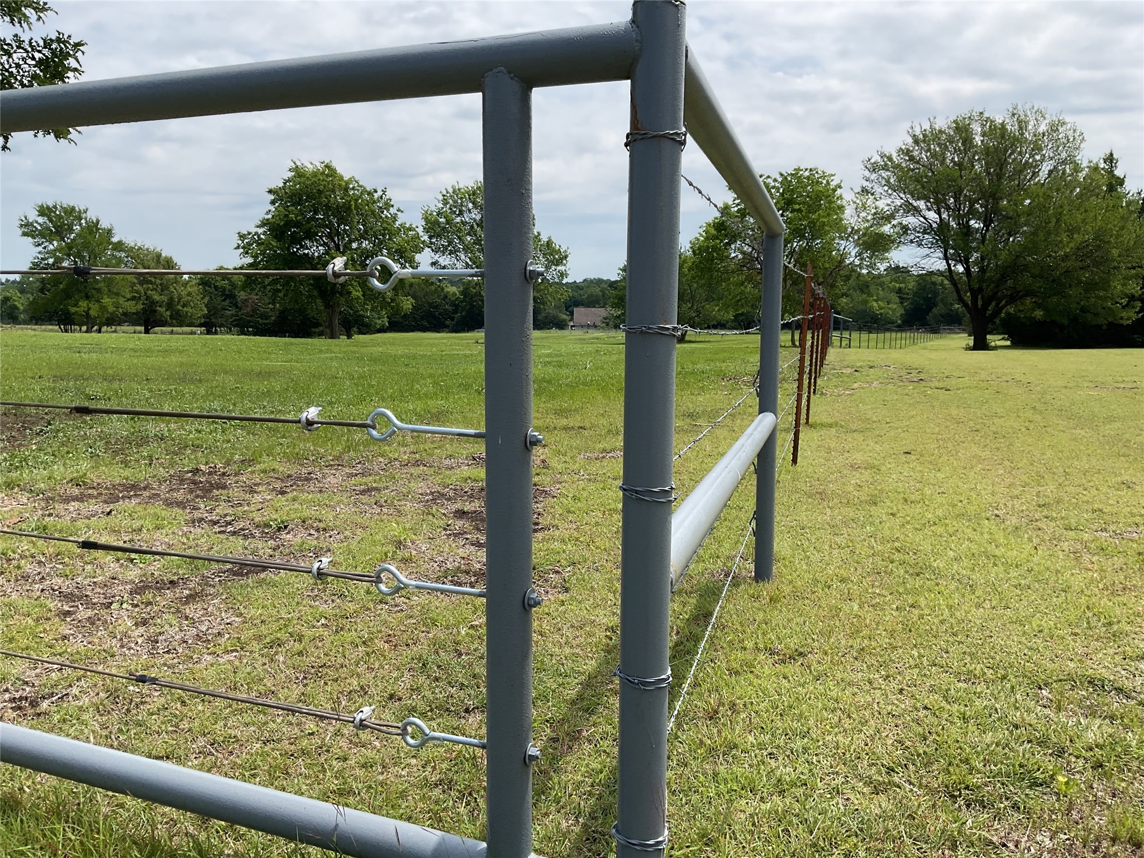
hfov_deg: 61.7
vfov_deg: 48.2
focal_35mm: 29
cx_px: 572
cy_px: 429
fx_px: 958
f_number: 1.8
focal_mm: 3
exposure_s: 1/2141
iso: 16
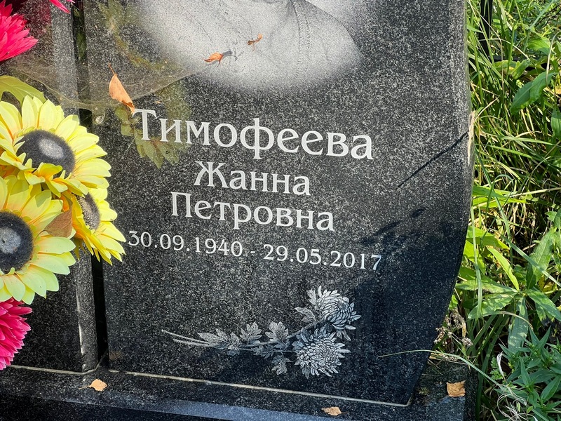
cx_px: 280
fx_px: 1248
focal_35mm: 77
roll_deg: +0.2
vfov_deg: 19.1
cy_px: 210
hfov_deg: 25.3
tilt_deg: -26.3
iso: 32
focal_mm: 9
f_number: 2.8
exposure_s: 1/99
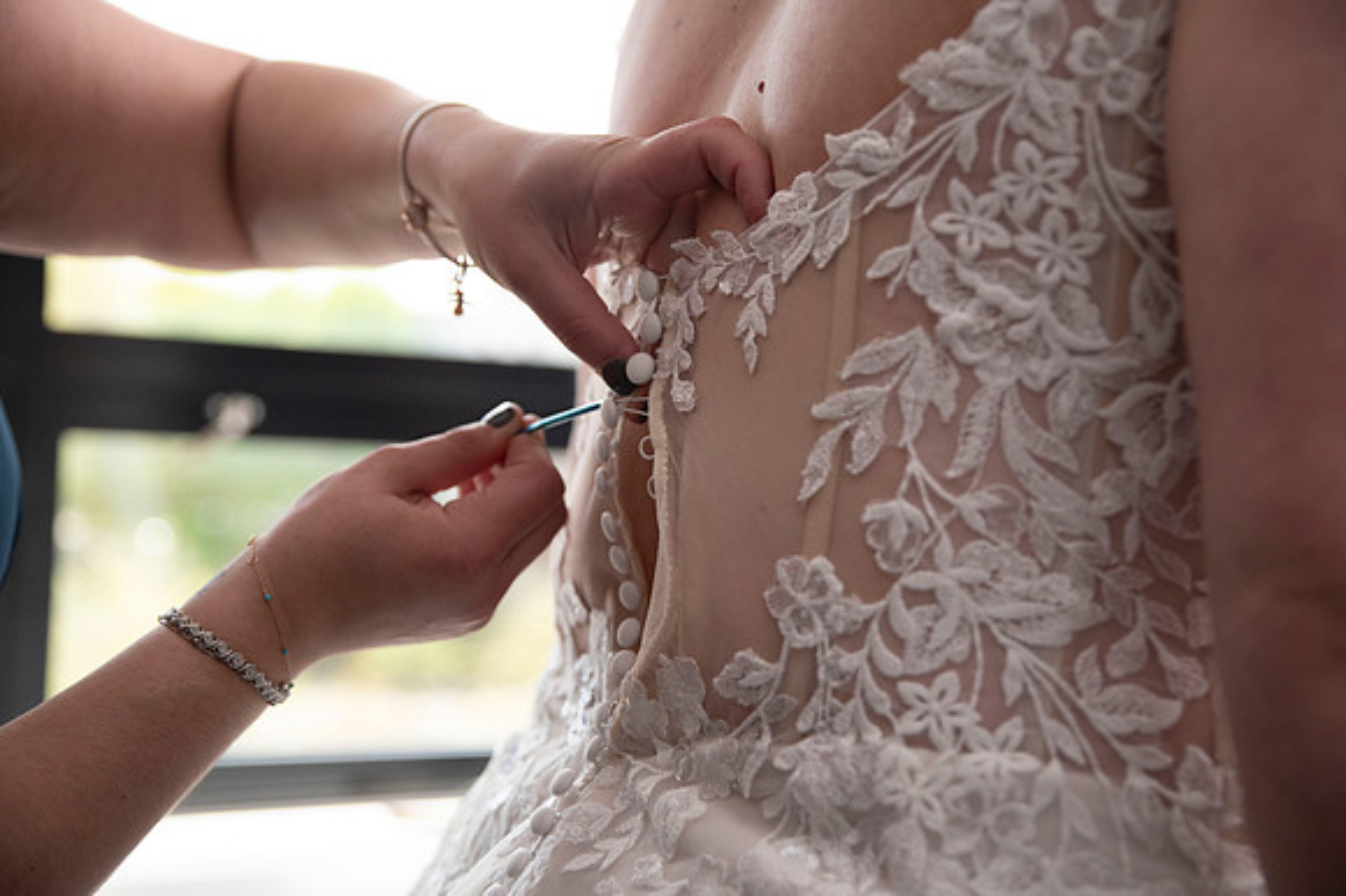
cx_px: 673
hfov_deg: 39.6
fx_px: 1868
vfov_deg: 27.0
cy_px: 448
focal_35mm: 50
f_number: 2.8
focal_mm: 50
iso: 1600
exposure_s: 1/1600
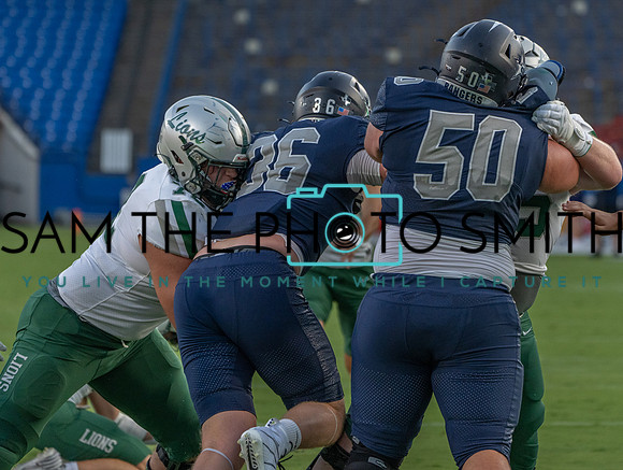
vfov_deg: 5.1
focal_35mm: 291
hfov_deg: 6.8
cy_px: 189
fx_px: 5239
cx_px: 345
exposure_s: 1/1250
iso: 2000
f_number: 5.6
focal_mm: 224
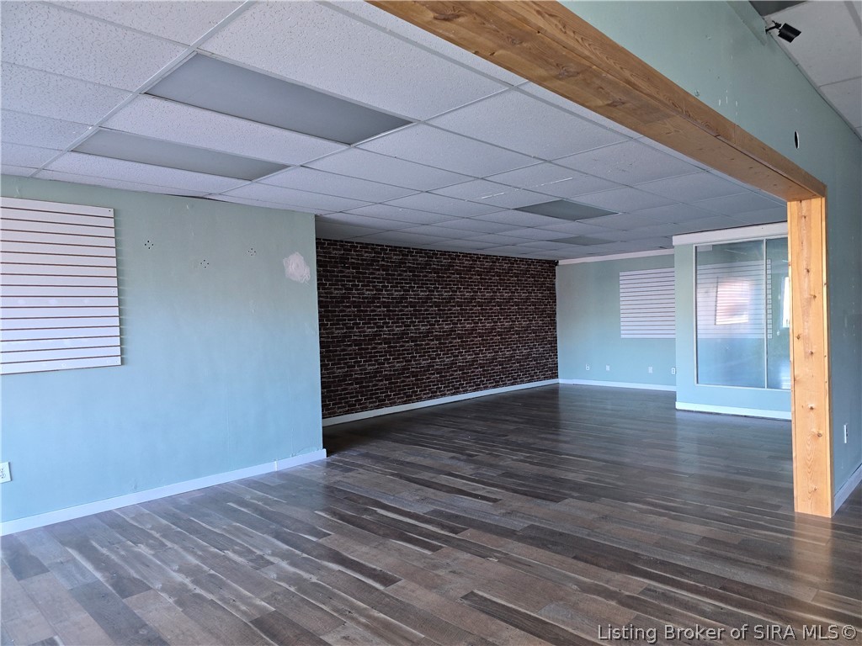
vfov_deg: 58.9
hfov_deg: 73.9
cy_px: 323
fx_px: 573
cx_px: 431
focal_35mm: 23
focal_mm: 6.3
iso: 125
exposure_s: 1/17
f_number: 1.7
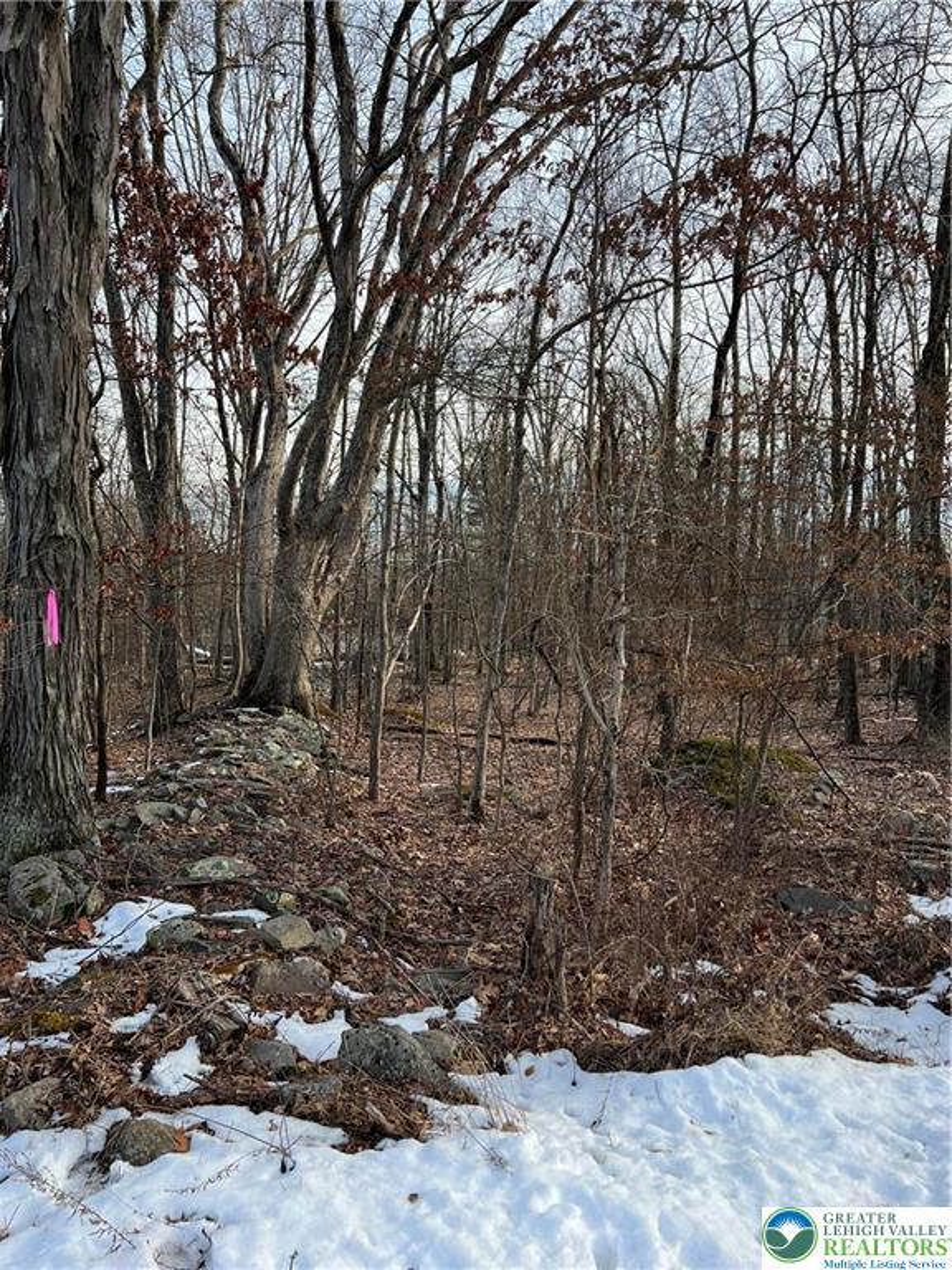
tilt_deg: -3.9
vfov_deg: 67.3
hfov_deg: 53.1
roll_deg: -4.9
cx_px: 476
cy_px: 635
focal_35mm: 26
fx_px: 953
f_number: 1.5
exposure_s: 1/780
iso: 50
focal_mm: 5.7
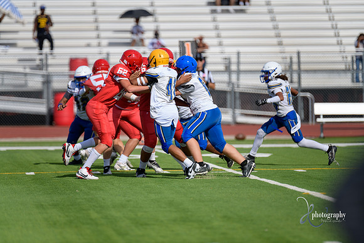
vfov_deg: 4.6
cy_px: 122
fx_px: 3034
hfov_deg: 6.9
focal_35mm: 300
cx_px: 182
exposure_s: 1/3200
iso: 200
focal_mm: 300
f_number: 2.8
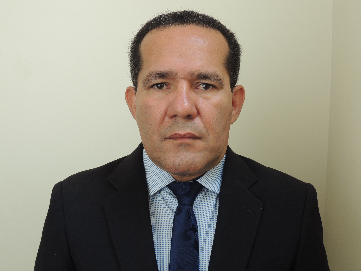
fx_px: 448
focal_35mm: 43
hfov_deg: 43.9
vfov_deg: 33.6
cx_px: 180
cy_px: 136
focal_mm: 7.6
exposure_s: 1/50
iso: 180
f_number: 3.4
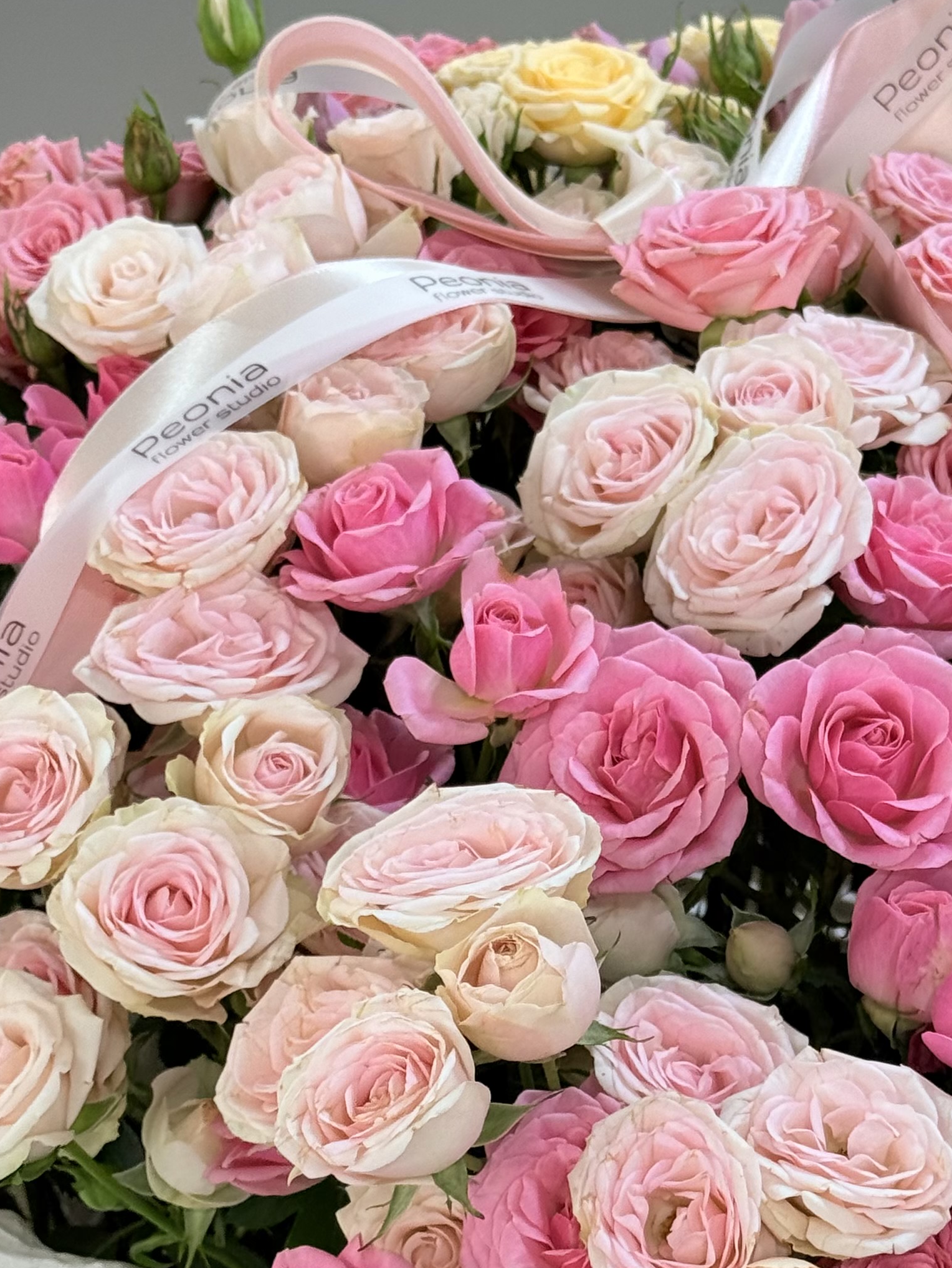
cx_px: 740
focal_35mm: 95
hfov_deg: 15.5
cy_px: 841
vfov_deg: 20.6
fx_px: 3483
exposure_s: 1/121
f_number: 1.78
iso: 50
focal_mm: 6.76
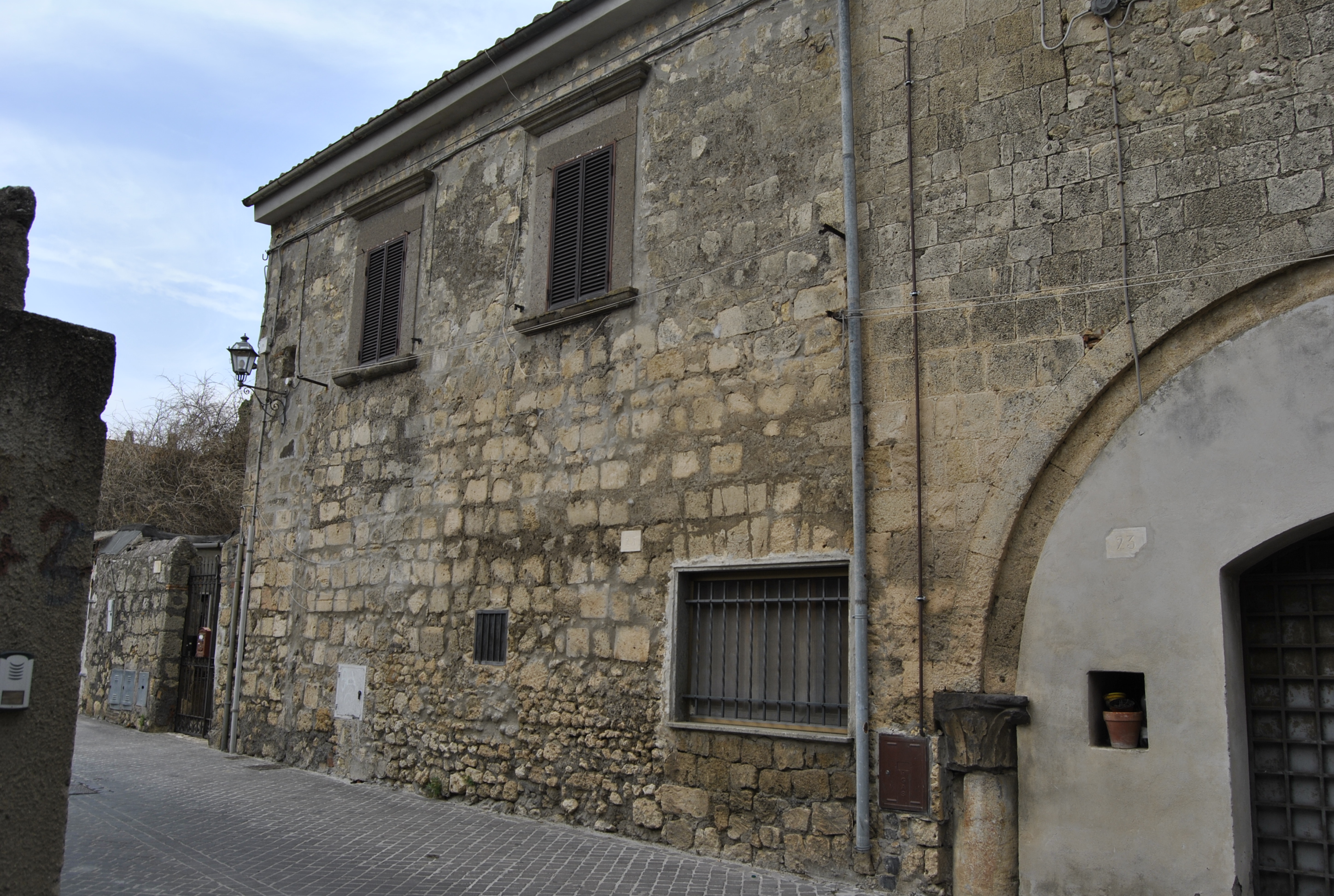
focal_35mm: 27
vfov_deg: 48.1
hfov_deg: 67.3
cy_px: 448
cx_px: 667
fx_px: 1003
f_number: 6.3
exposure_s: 1/160
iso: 100
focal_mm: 18
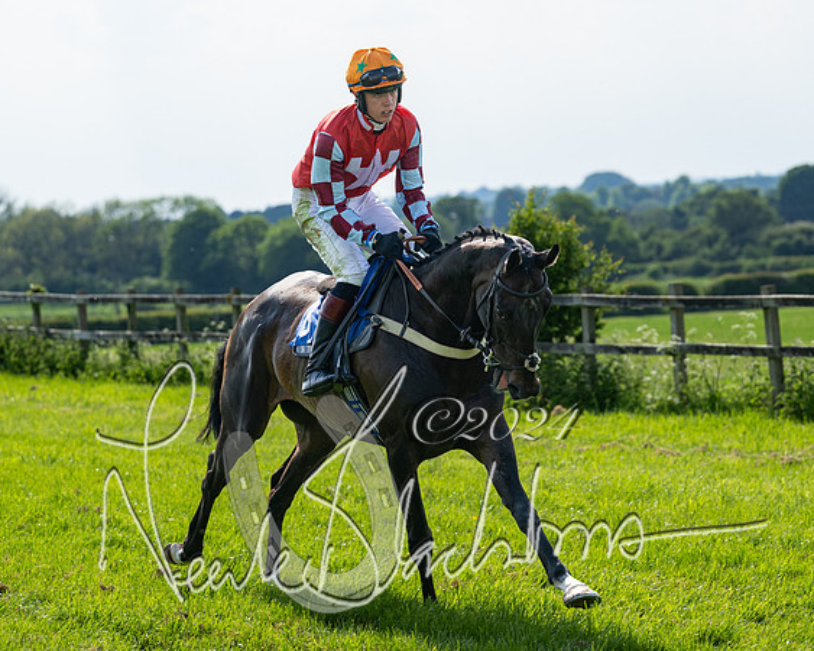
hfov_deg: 10.5
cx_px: 438
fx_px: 4445
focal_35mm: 185
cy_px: 265
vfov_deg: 8.4
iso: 200
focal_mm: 130
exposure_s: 1/1250
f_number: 5
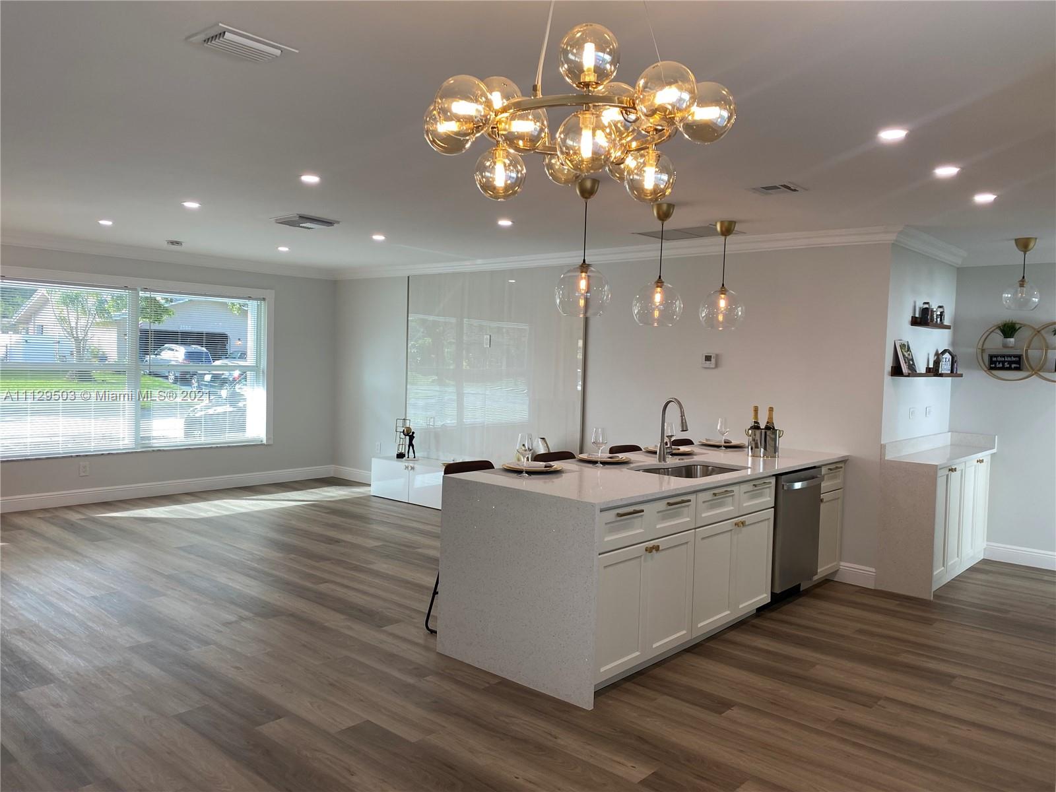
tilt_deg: -2.0
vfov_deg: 53.1
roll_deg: -1.9
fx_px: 793
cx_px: 528
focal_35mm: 26
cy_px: 396
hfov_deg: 67.3
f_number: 1.8
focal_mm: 4.25
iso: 64
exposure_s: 1/120
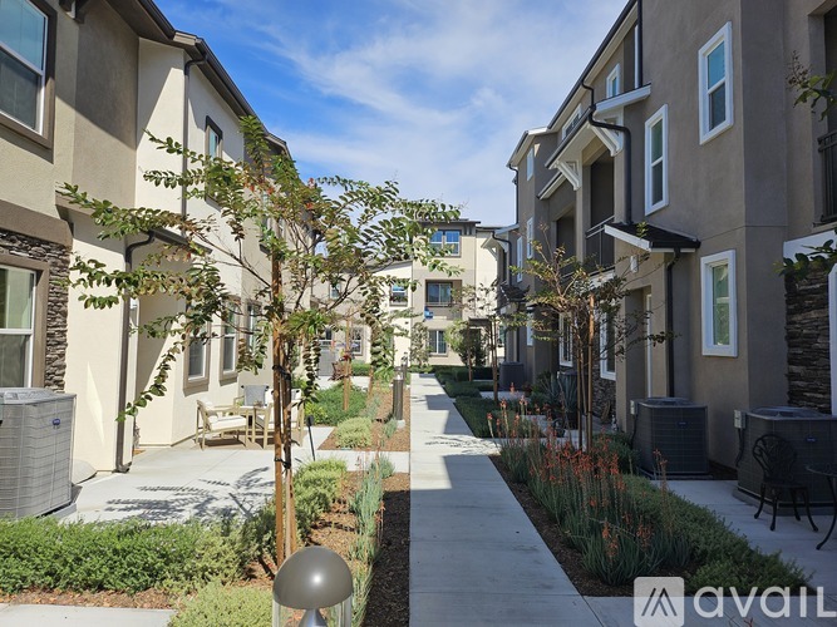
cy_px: 314
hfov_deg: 71.6
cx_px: 418
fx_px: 580
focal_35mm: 24
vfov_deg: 56.8
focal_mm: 5
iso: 50
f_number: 1.8
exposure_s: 1/4481
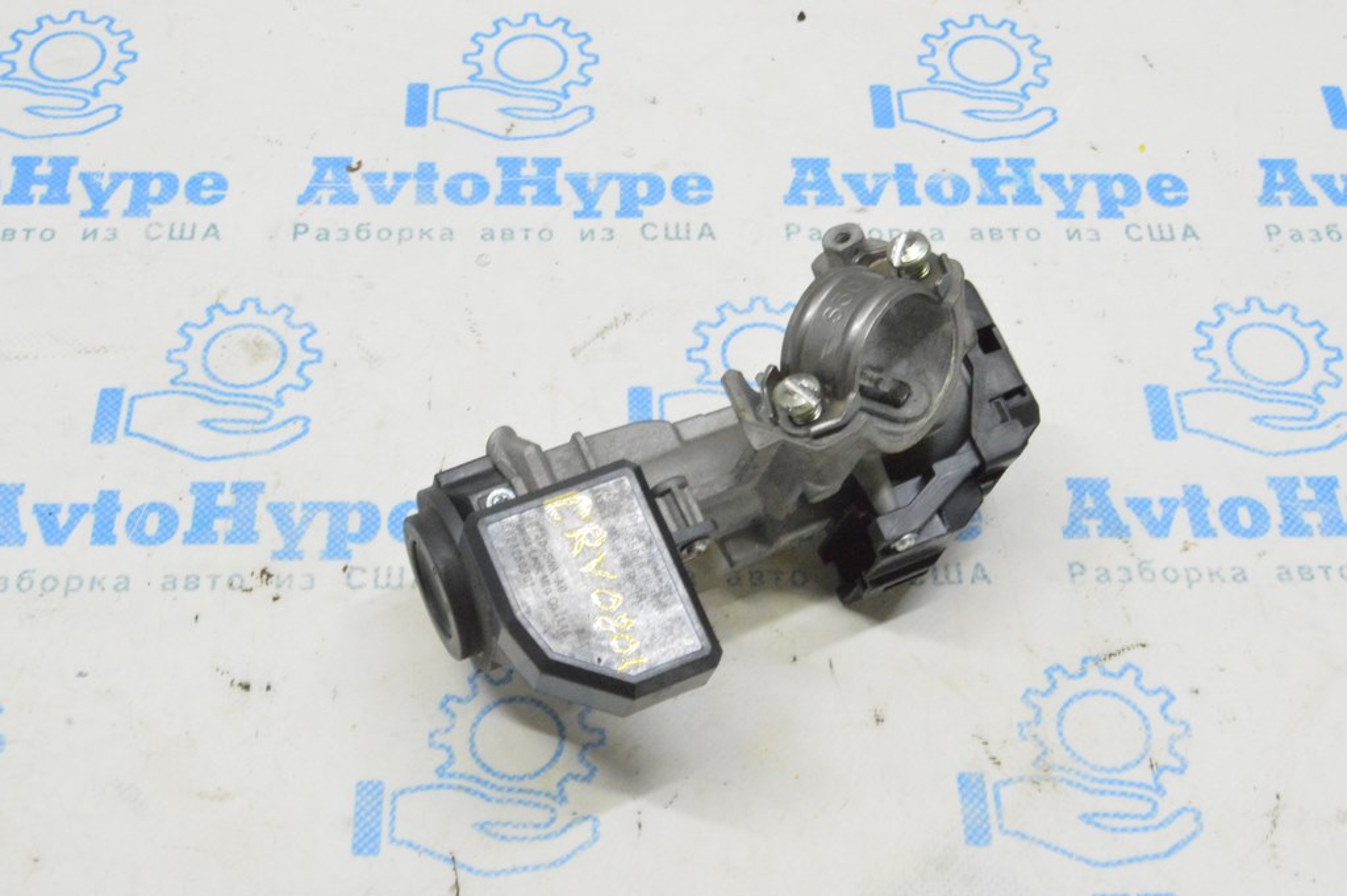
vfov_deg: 26.4
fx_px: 1907
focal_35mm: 51
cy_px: 448
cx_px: 674
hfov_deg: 38.9
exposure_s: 1/15
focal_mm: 34
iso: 6400
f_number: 20
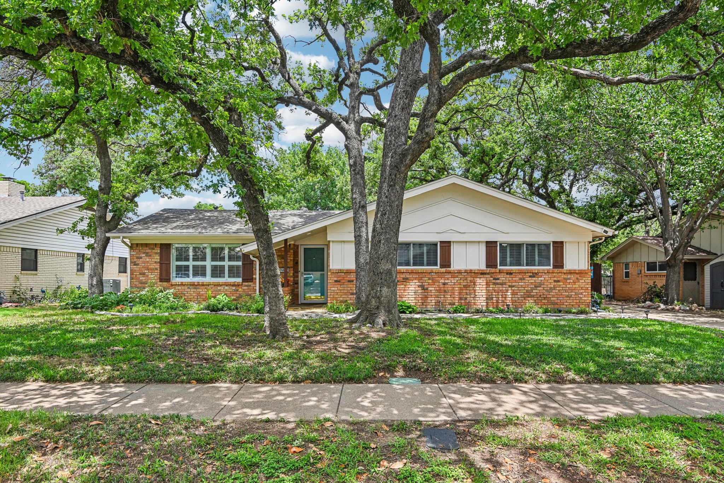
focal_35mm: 22
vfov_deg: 57.2
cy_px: 242
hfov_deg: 78.6
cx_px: 362
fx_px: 442
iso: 400
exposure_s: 1/320
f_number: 8
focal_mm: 22
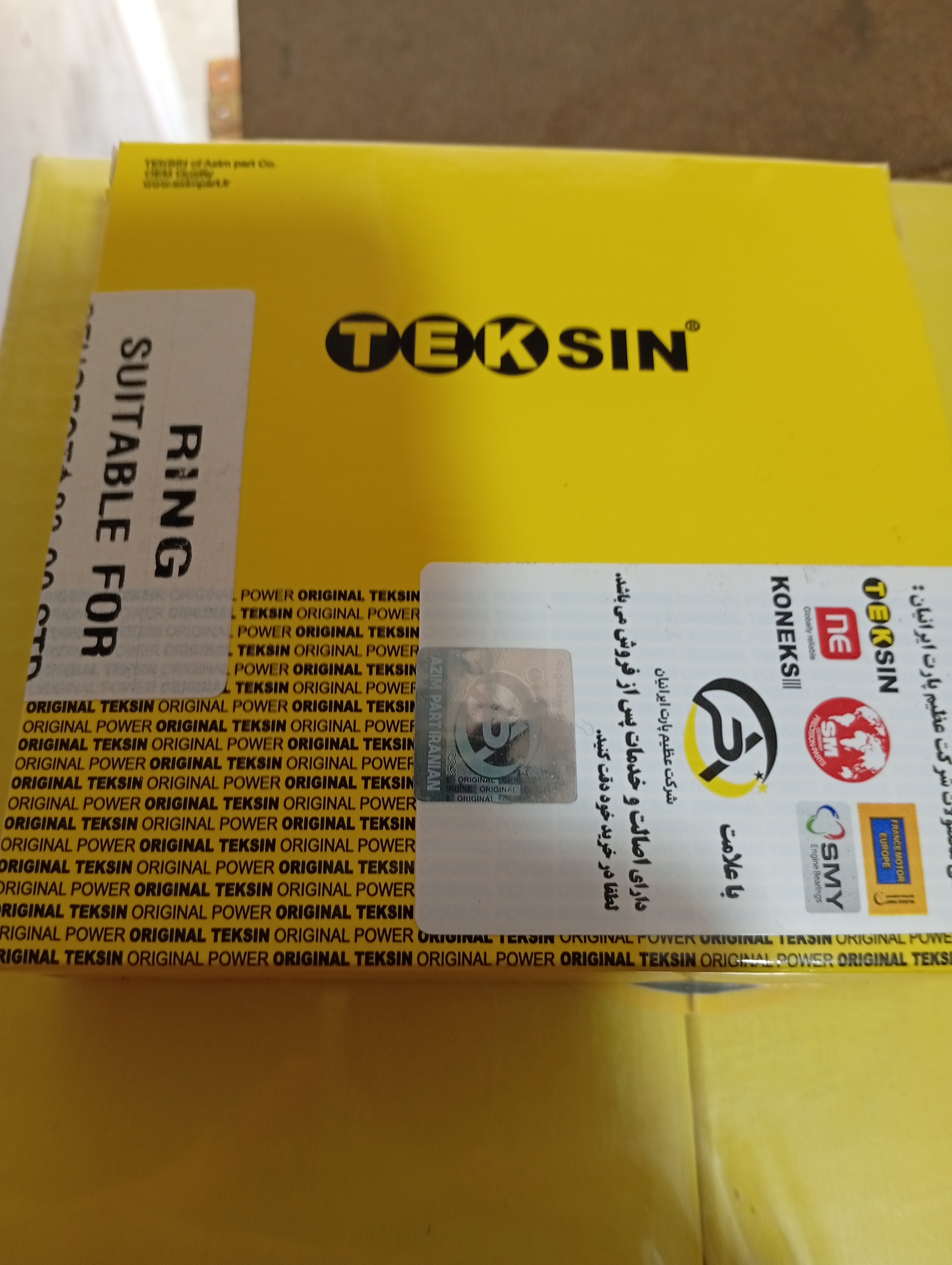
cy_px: 632
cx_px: 476
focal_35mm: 27
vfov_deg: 65.2
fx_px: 988
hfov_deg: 51.5
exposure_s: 1/33.3
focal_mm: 3.98
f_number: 1.8
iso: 180
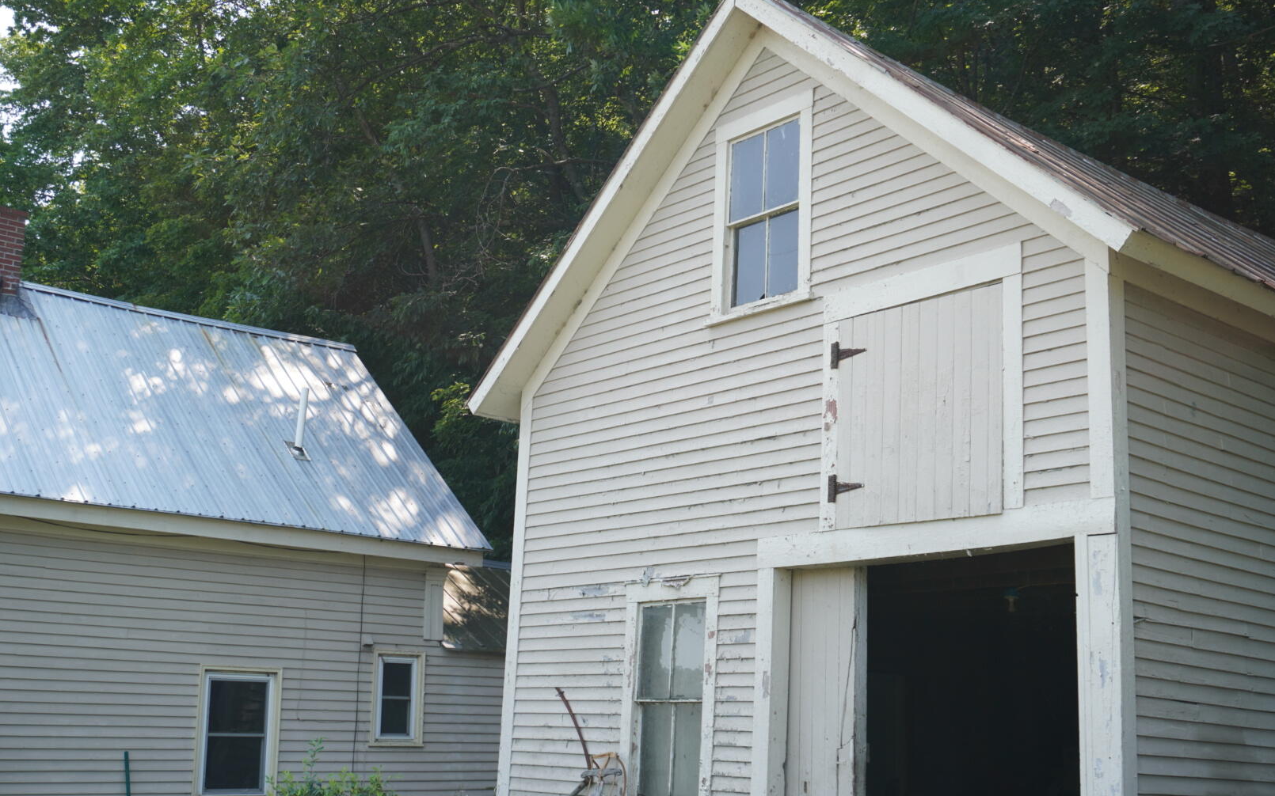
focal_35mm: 43
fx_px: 1494
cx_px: 639
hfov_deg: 46.2
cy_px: 413
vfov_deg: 29.9
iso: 100
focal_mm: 28
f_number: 5.6
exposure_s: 1/160
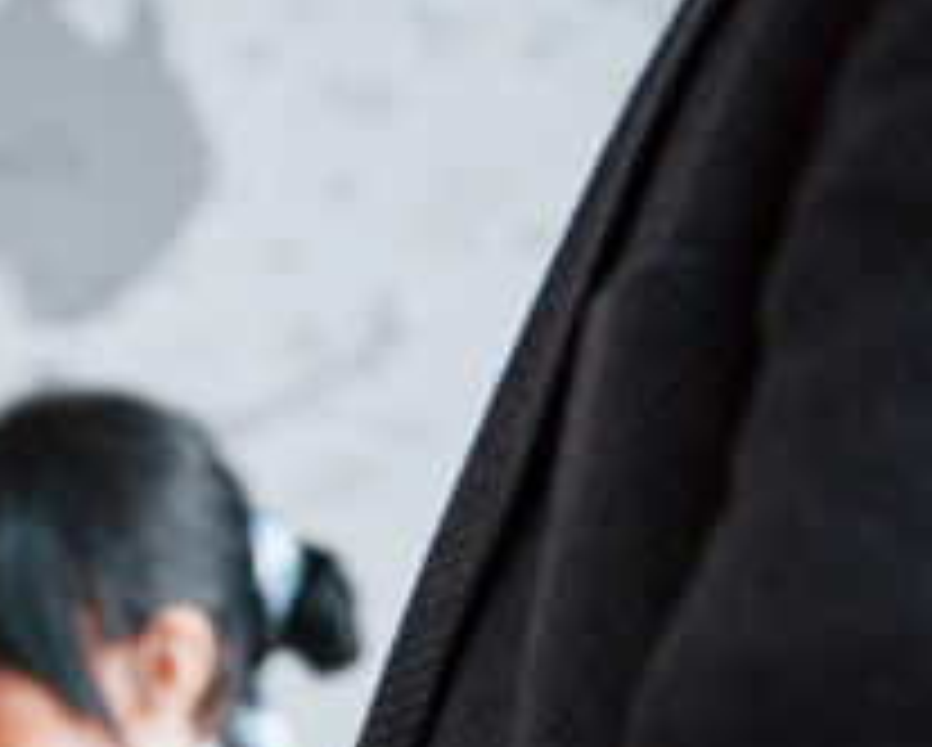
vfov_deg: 10.2
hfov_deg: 12.8
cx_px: -257
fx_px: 4031
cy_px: 1138
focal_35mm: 146
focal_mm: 42
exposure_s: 1/125
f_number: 2.8
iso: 320
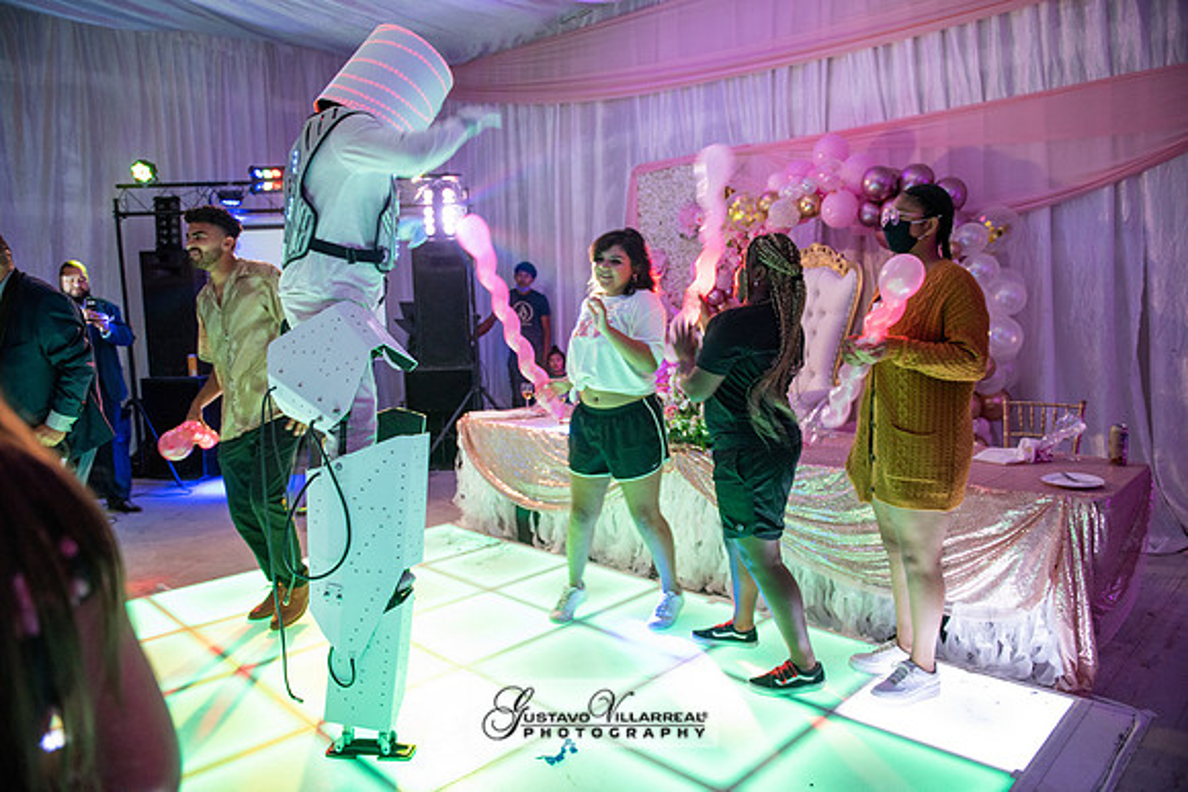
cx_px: 594
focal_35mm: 24
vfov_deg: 53.2
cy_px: 396
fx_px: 792
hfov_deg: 73.7
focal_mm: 24
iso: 1250
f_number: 3.2
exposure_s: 1/60
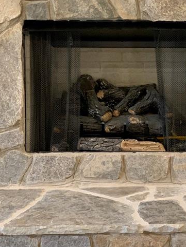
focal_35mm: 83
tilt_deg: -5.4
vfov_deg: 23.2
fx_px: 594
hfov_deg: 17.7
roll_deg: -0.3
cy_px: 52
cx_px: 124
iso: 500
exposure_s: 1/40
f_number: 2.4
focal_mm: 6
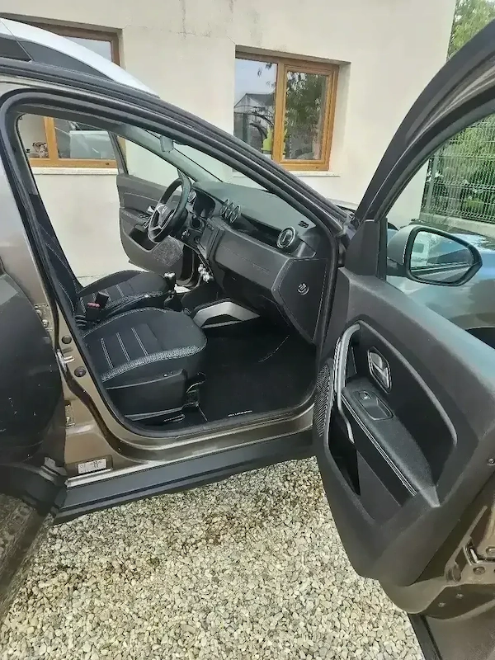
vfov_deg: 73.9
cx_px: 248
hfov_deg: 58.9
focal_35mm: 23
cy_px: 330
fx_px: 439
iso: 50
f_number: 1.8
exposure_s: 1/192
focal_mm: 5.4
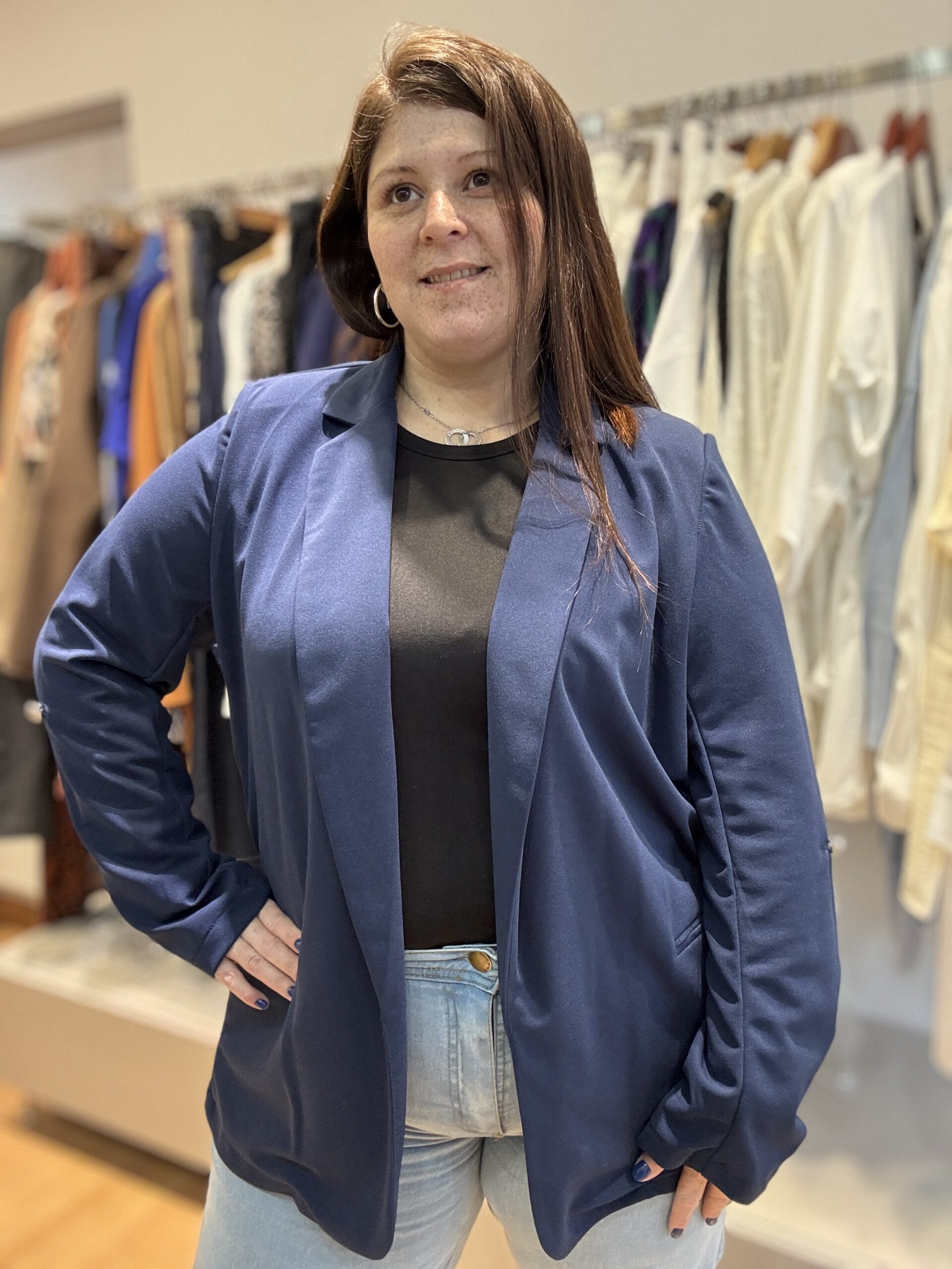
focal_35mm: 30
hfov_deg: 46.8
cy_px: 634
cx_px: 476
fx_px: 1100
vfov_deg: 60.0
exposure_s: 1/50
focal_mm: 2.69
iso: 200
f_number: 1.9
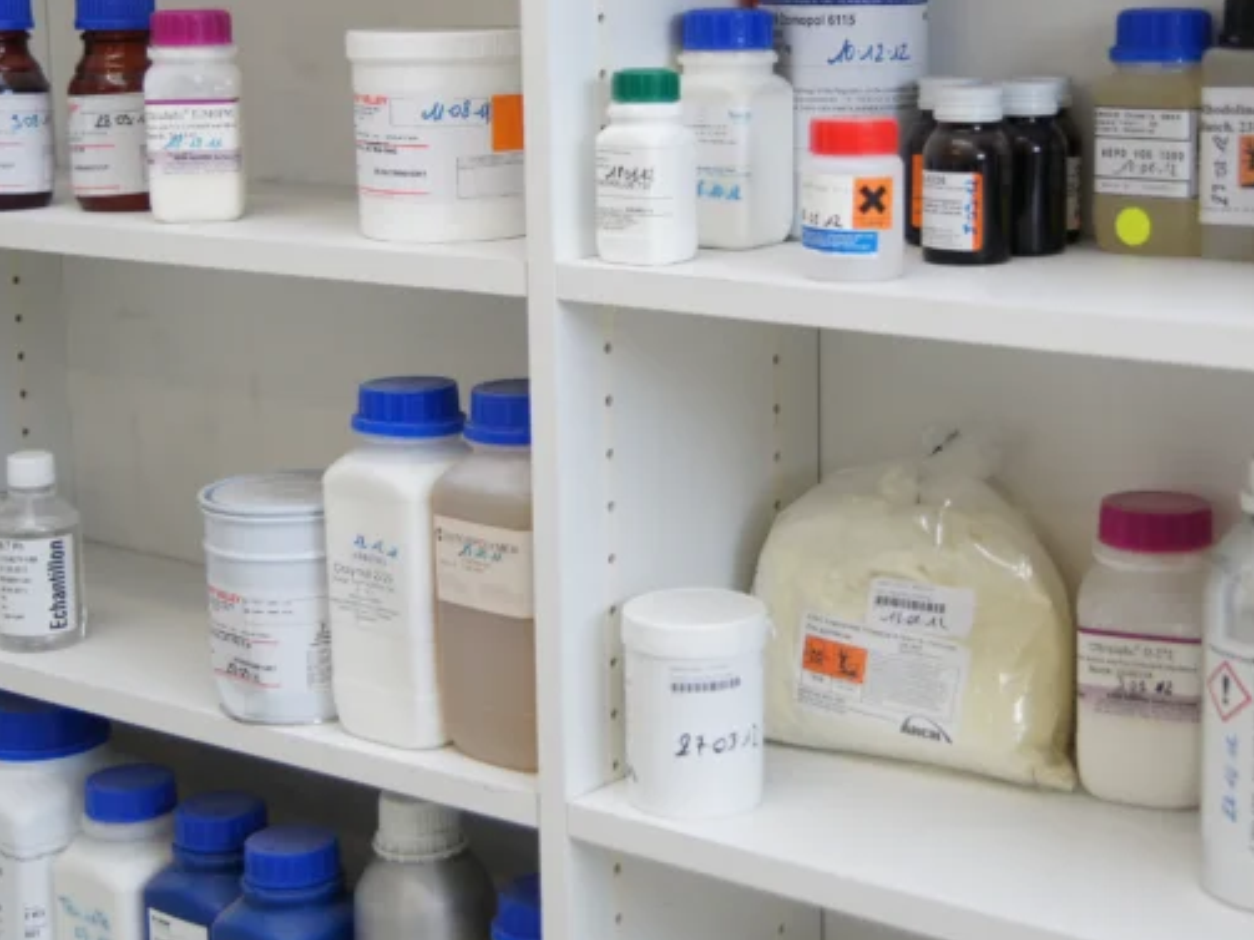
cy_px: 313
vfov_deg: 22.2
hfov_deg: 29.4
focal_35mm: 66
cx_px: 663
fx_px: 2390
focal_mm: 30
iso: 200
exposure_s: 1/160
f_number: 2.8
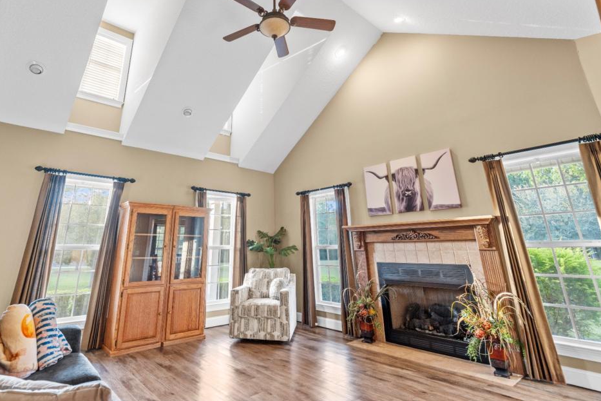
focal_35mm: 18
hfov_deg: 89.7
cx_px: 269
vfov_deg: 66.2
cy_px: 147
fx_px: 300
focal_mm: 14
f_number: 6.3
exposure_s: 2.5
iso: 100
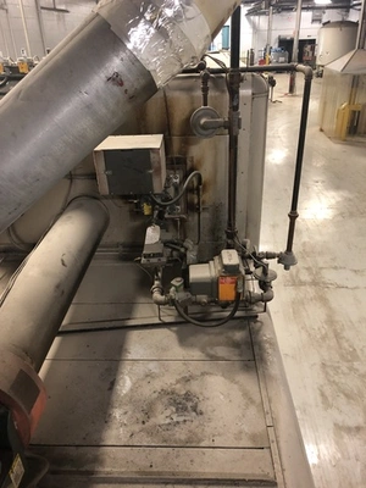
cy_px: 244
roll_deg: +3.1
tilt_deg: -27.9
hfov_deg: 49.7
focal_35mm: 28
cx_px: 183
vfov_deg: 63.4
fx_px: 395
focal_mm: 4
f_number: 1.8
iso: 80
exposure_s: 1/15
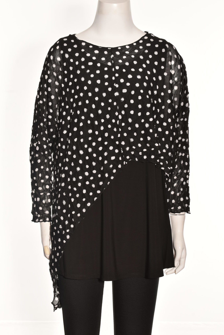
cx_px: 112
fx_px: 728
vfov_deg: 26.0
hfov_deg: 17.5
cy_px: 168
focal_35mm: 78
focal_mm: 52
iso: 100
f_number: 13
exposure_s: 1/125
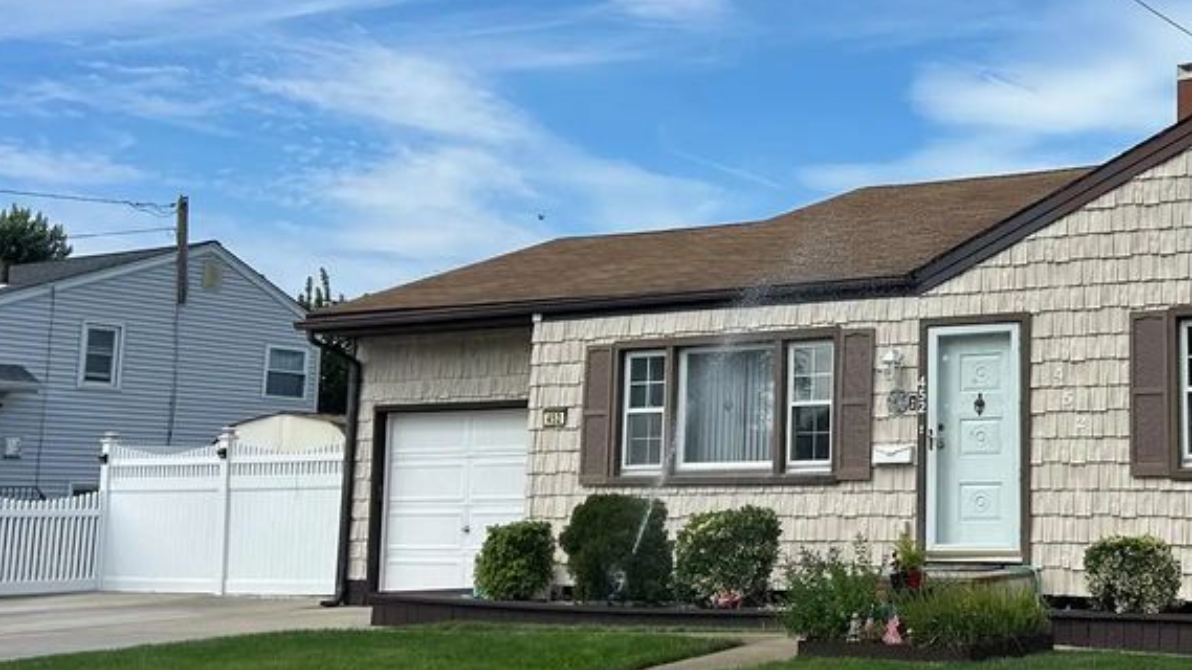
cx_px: 1010
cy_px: 253
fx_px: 1612
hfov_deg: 38.5
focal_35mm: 51
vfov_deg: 23.4
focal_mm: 5.7
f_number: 1.5
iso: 50
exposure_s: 1/5319
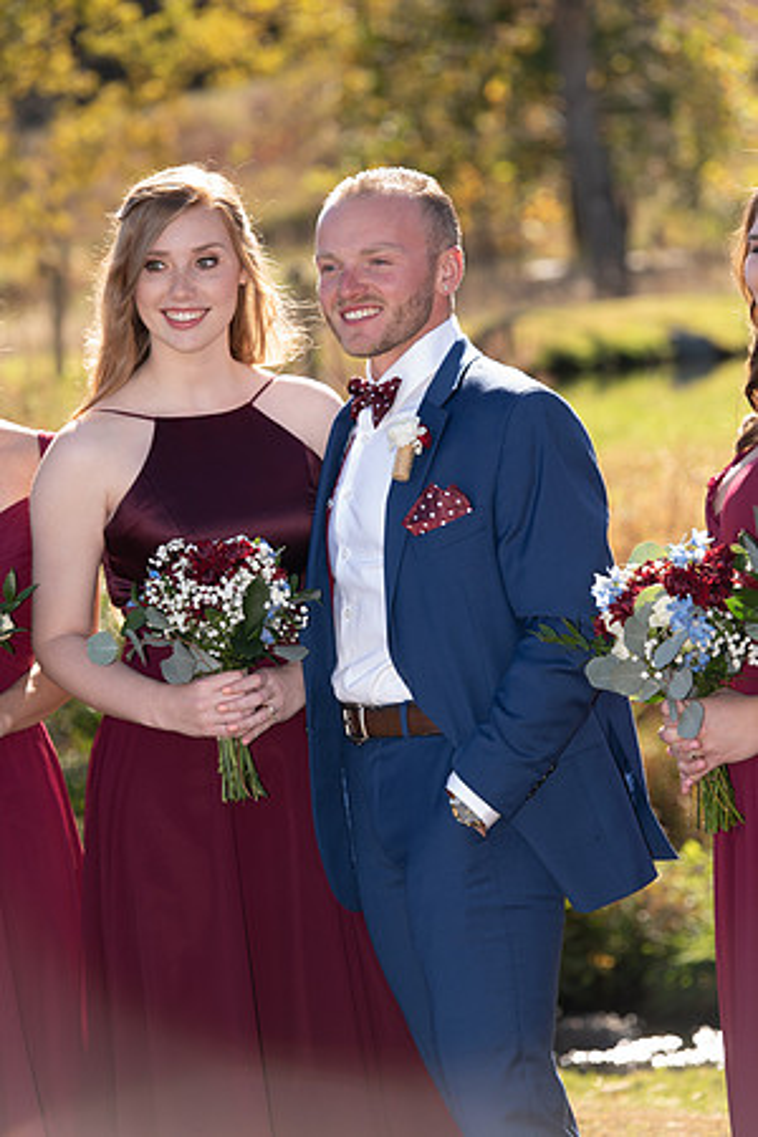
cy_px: 568
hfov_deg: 9.5
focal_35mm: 145
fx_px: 4579
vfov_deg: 14.2
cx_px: 379
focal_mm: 145
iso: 80
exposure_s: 1/125
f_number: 5.6
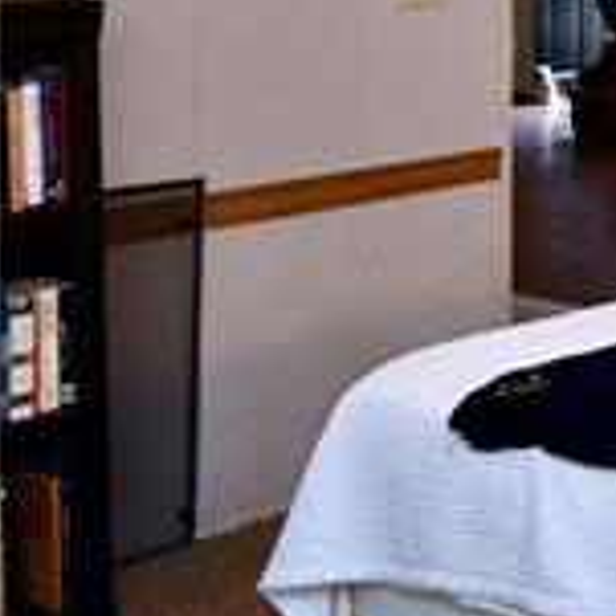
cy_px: -94
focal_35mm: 79
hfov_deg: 16.0
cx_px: 1301
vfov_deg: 20.7
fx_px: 1591
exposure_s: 1/60
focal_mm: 15
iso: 2000
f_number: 5.3
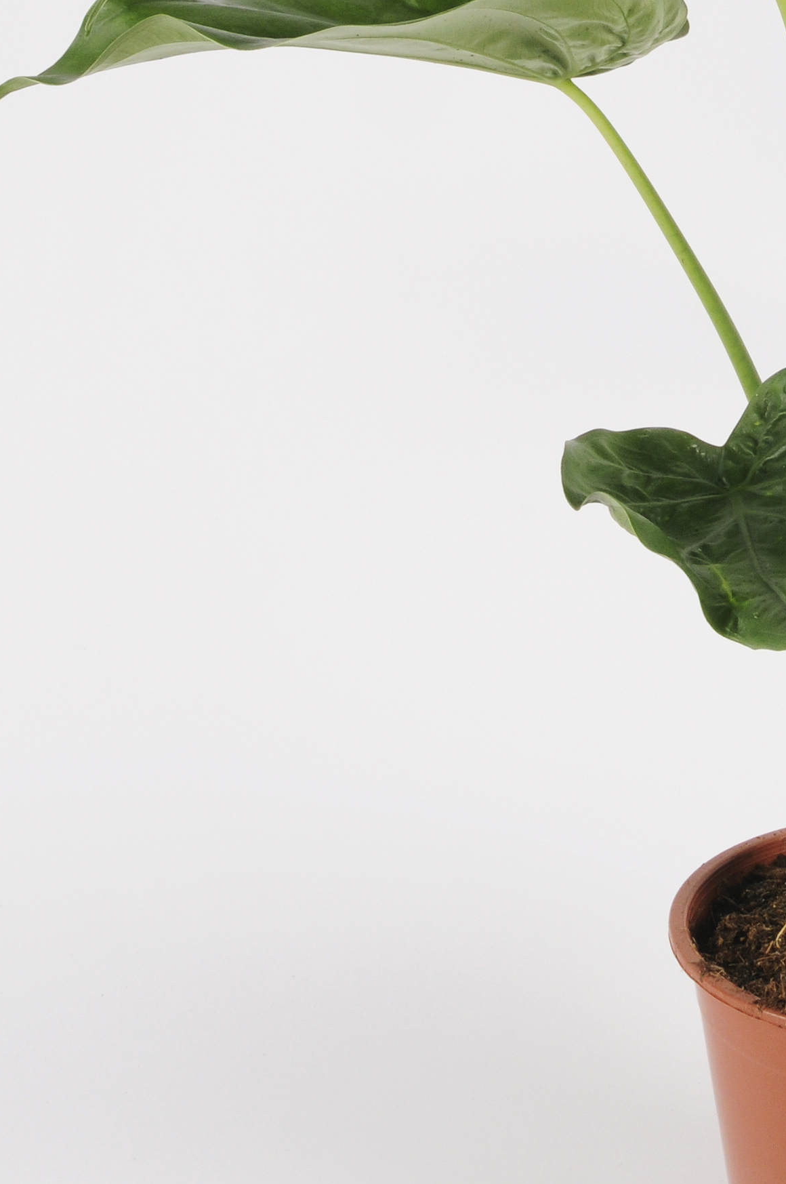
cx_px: 821
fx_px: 2660
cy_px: 319
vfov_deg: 24.8
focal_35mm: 81
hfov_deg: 16.4
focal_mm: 22
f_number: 18
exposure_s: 1/125
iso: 250
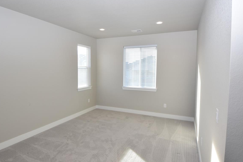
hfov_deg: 81.2
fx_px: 142
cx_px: 117
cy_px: 80
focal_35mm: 21
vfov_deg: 59.4
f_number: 5
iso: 400
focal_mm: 10
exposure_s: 1/250
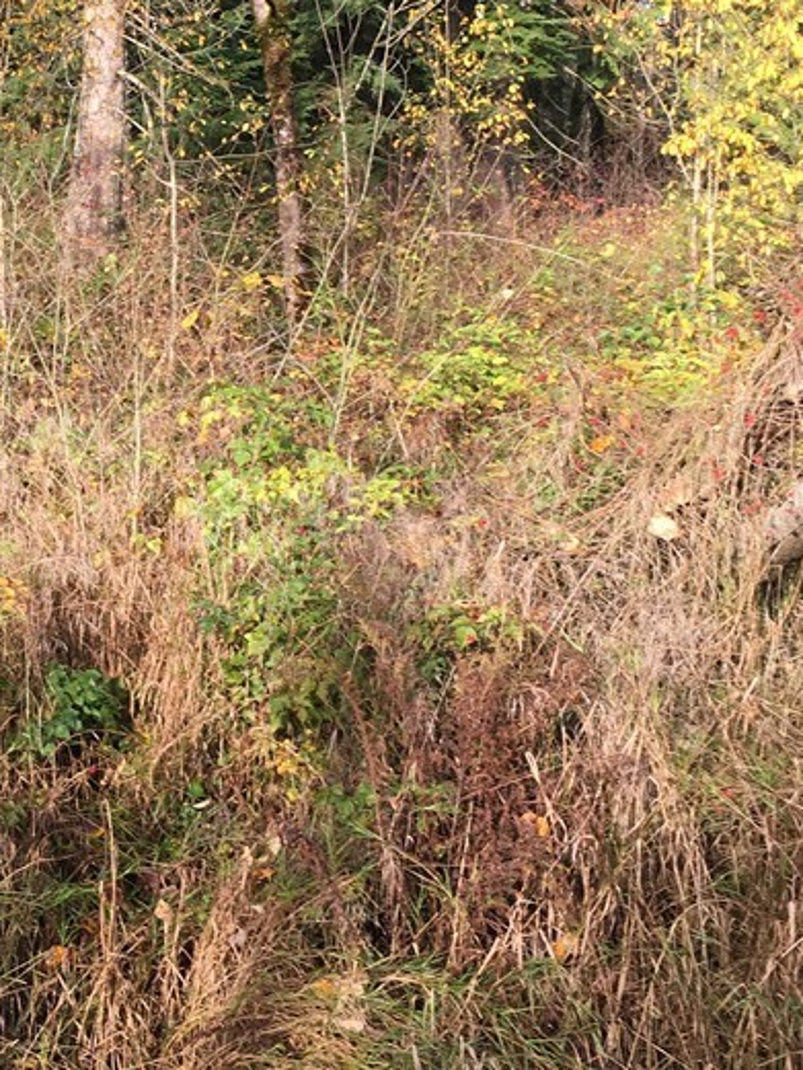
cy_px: 300
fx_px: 1762
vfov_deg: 33.3
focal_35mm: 57
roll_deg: +1.7
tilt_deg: +0.0
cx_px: 84
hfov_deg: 24.9
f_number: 2.2
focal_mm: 4.15
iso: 25
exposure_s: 1/183
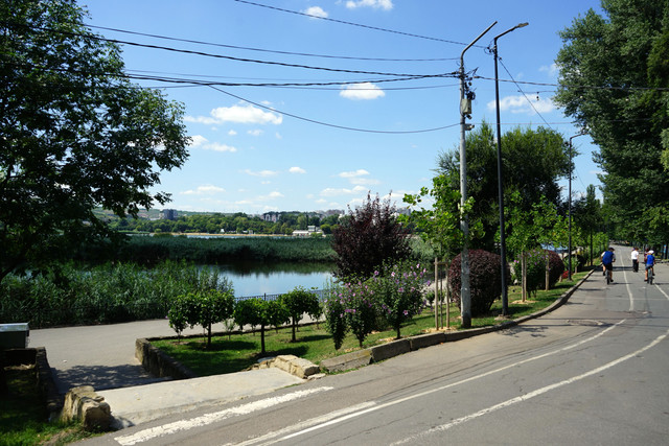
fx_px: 520
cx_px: 334
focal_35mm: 28
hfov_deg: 65.5
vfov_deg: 46.4
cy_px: 223
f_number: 7.1
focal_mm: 28
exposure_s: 1/500
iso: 125
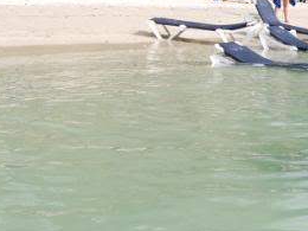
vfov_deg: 18.2
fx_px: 712
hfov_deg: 22.9
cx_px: 347
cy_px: 40
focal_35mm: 80
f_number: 8
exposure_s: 1/250
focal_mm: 18
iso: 100
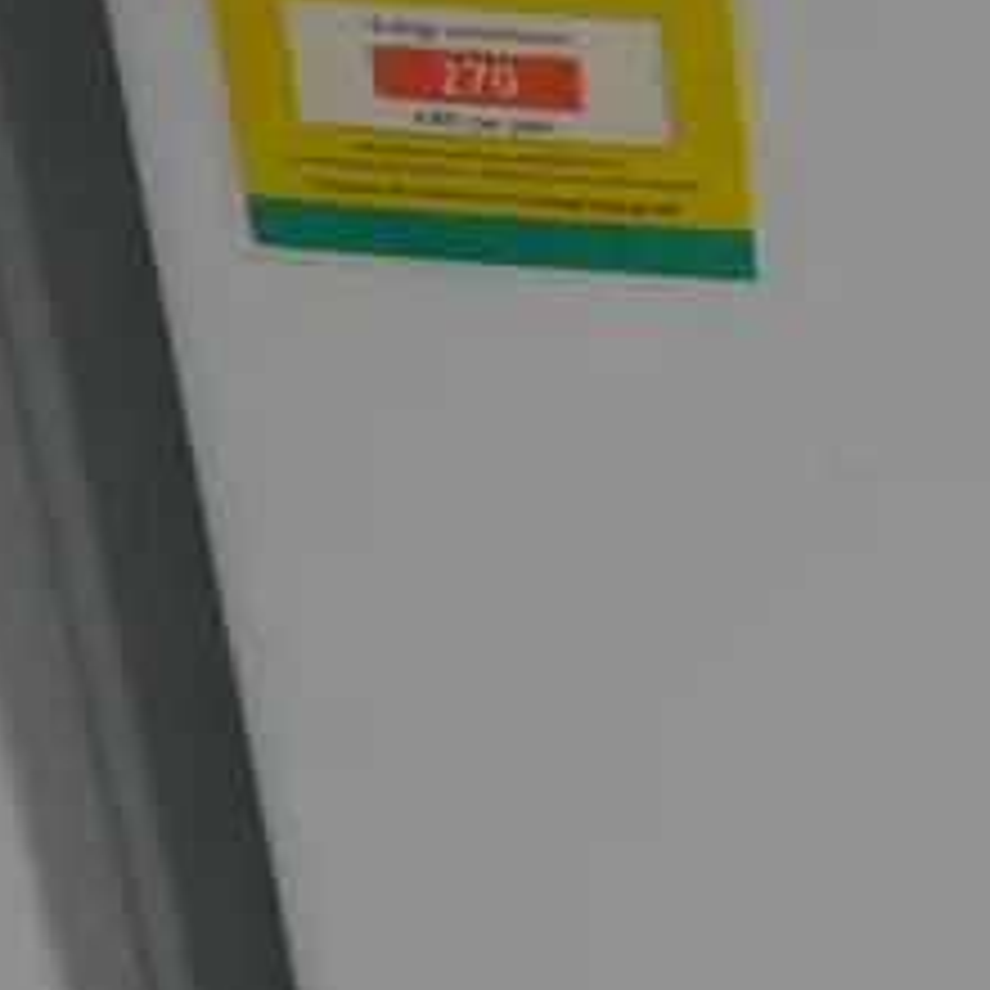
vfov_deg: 11.2
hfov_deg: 10.7
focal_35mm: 156
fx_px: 5048
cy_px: 770
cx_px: 1598
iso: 200
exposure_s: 1/80
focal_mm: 19
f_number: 4.1
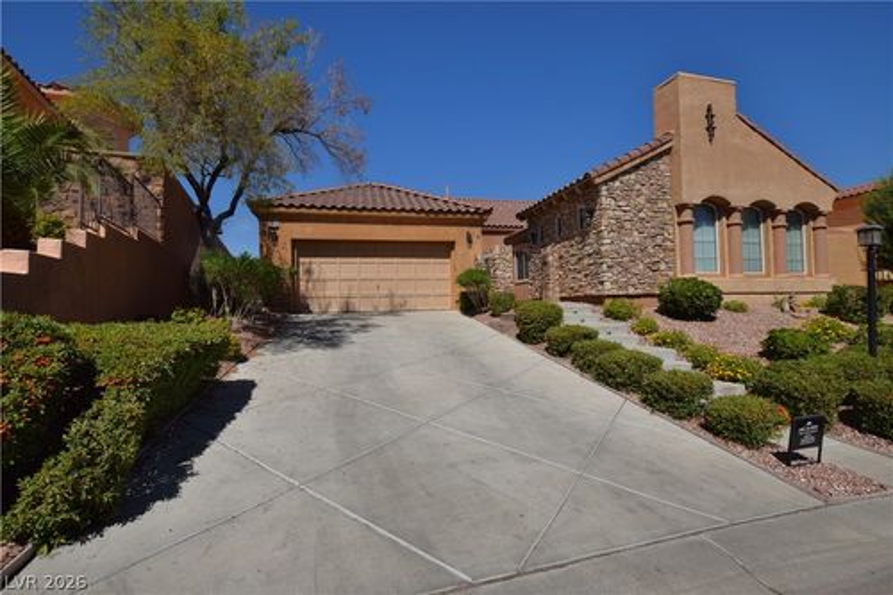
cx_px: 446
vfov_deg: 77.3
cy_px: 298
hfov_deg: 100.4
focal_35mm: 15
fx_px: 372
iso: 200
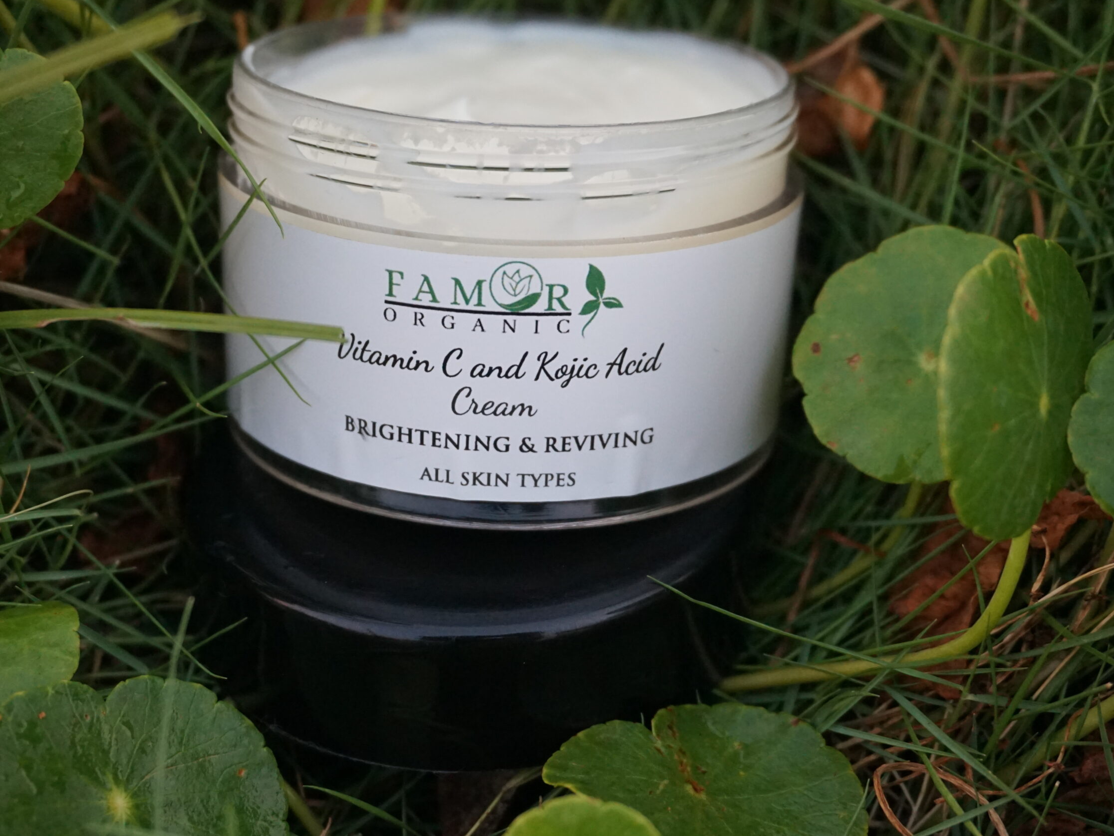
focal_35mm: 55
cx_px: 543
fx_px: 1756
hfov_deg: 35.2
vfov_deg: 26.8
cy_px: 420
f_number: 5
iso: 2000
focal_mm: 33
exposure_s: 1/160
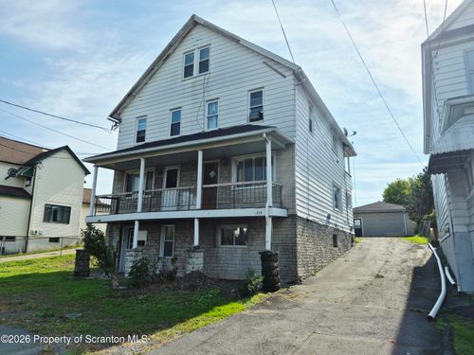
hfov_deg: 73.9
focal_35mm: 23
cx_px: 237
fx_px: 315
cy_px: 178
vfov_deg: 58.9
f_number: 1.8
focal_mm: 5.4
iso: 50
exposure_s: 1/7696
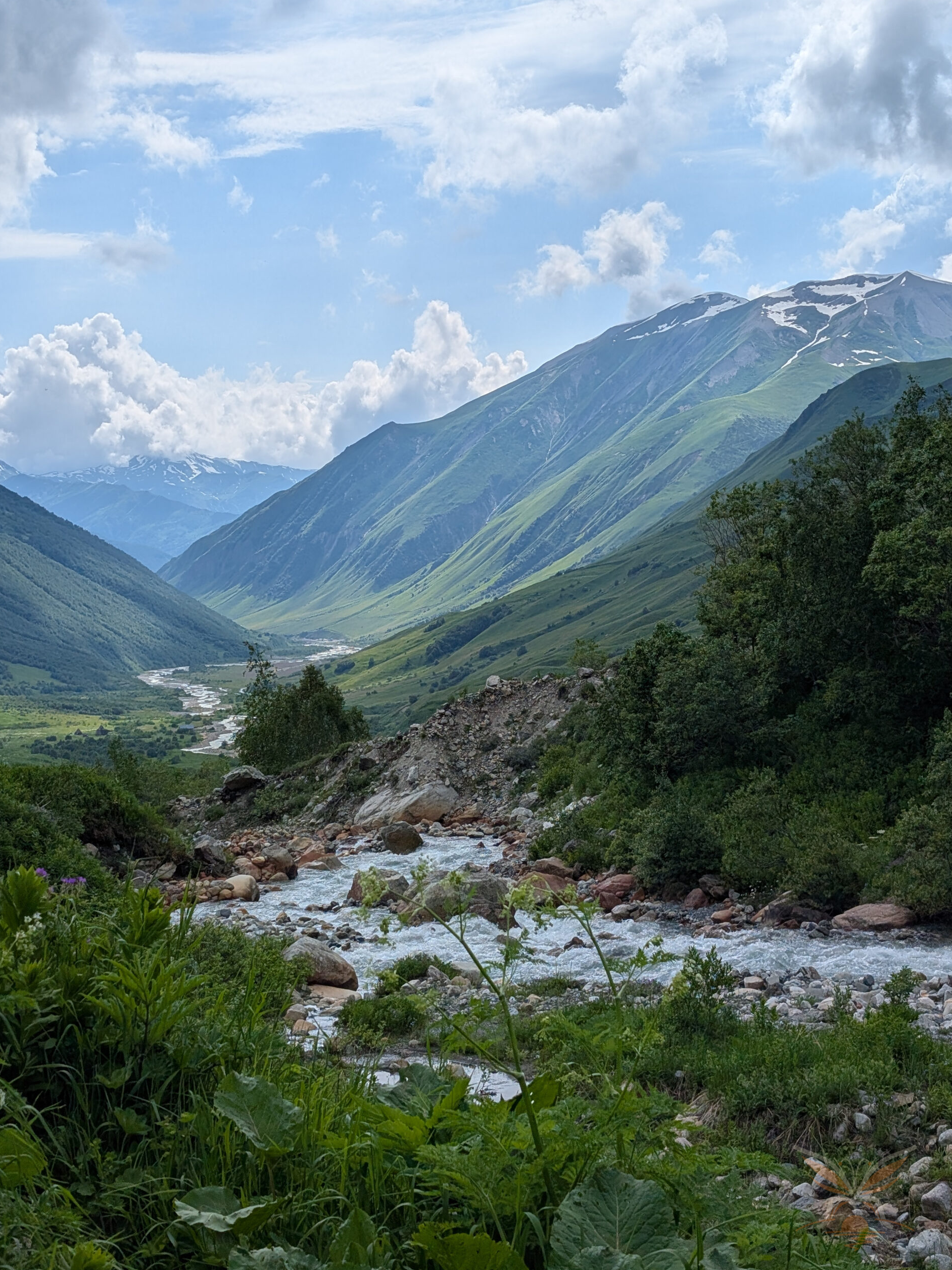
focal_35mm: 50
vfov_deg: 38.2
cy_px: 640
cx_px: 465
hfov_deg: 29.1
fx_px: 1834
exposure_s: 1/2882
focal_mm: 6.9
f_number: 1.68
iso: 22
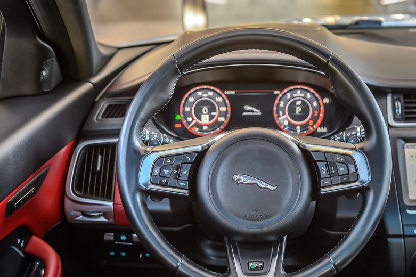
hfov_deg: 35.5
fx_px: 647
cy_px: 177
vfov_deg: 24.1
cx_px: 253
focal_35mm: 56
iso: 400
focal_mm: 42
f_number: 4
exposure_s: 1/60
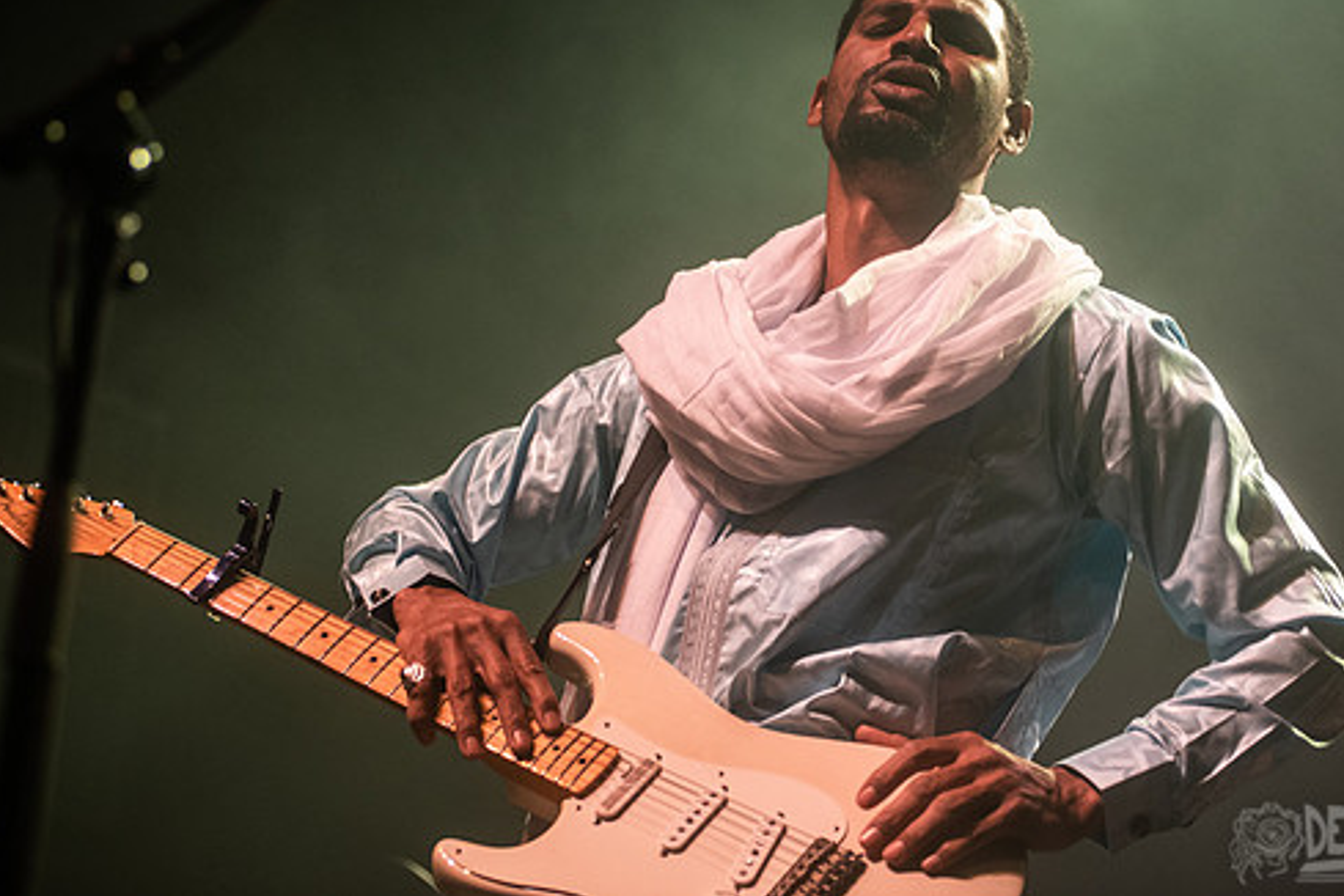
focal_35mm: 95
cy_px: 370
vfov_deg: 14.4
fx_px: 3546
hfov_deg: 21.4
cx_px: 759
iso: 2500
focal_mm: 80
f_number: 3.2
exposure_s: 1/200
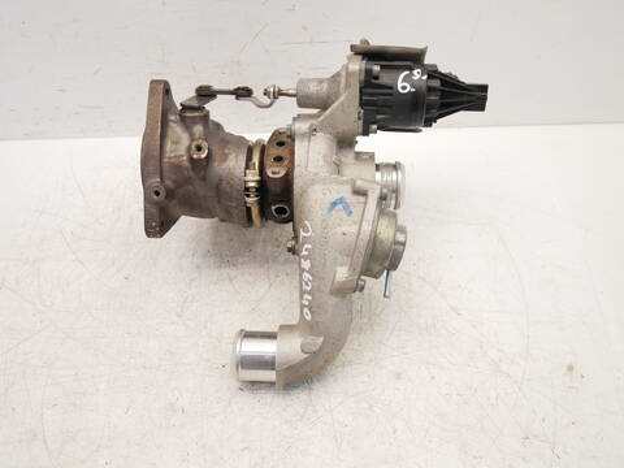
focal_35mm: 30
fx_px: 541
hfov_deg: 60.0
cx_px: 312
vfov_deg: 46.8
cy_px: 234
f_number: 3.7
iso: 320
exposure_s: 1/60
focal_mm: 15
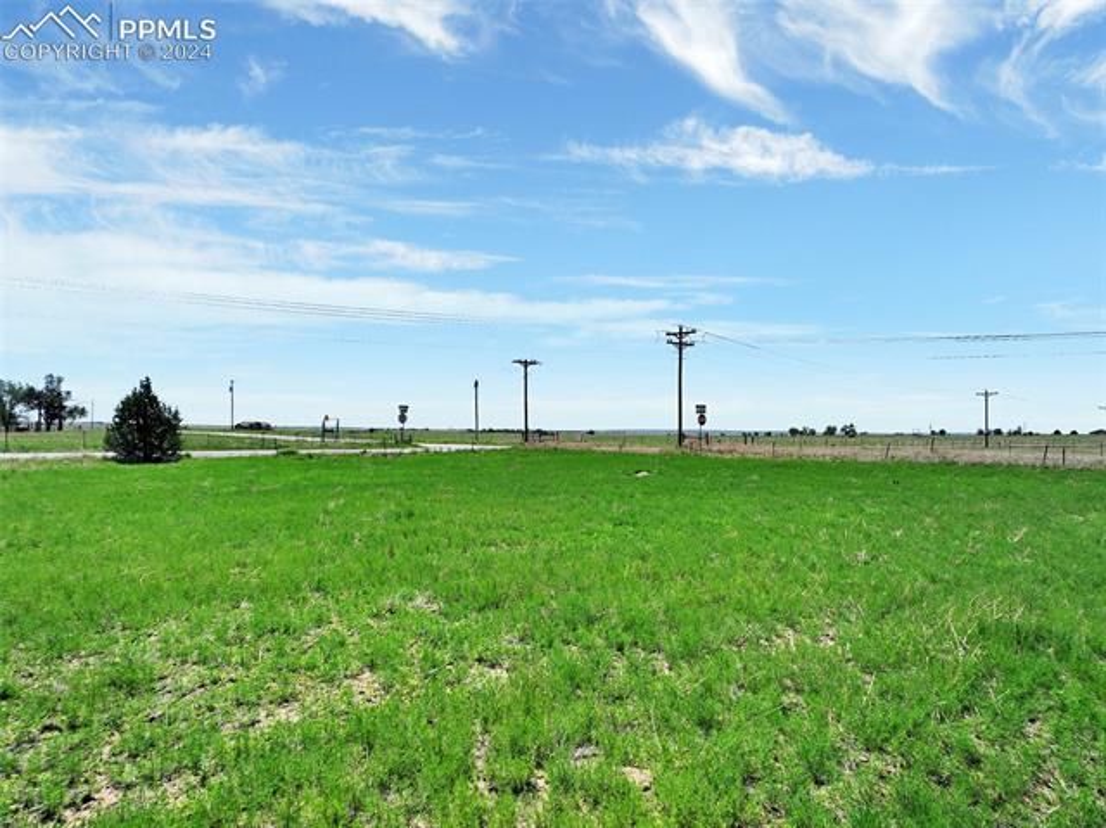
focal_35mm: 24
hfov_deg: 71.6
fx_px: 766
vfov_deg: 56.8
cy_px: 414
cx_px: 553
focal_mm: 12.29
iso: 100
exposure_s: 1/2500
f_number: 2.8
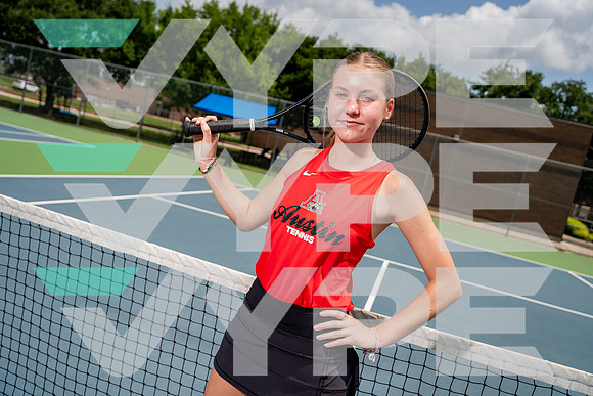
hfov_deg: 58.7
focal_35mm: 32
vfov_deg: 41.1
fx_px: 527
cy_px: 198
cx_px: 296
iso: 100
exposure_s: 1/1250
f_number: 4
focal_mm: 32
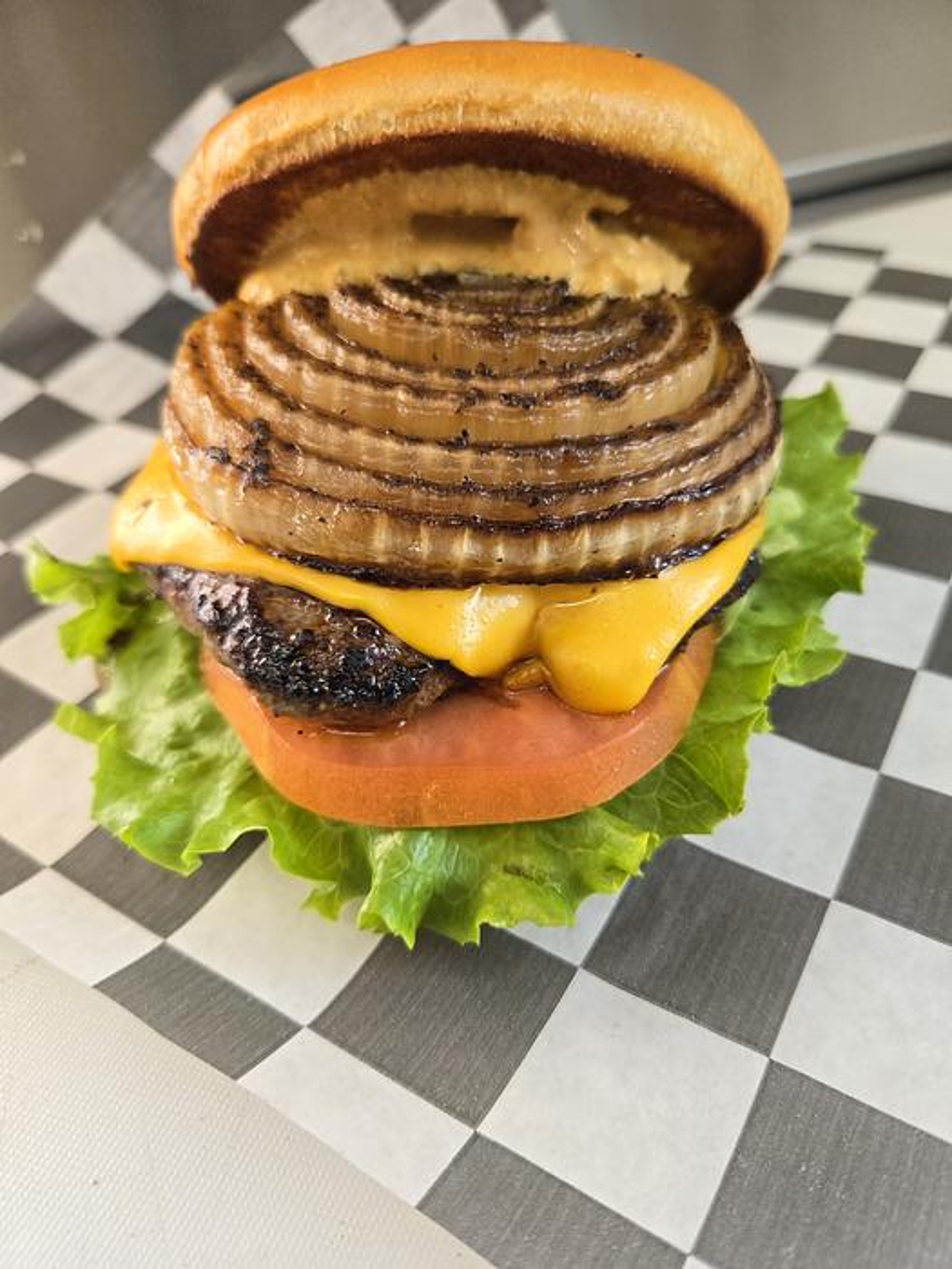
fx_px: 843
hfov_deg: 58.9
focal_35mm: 23
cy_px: 634
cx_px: 476
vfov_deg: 73.9
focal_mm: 5.4
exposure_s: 1/120
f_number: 1.8
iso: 200
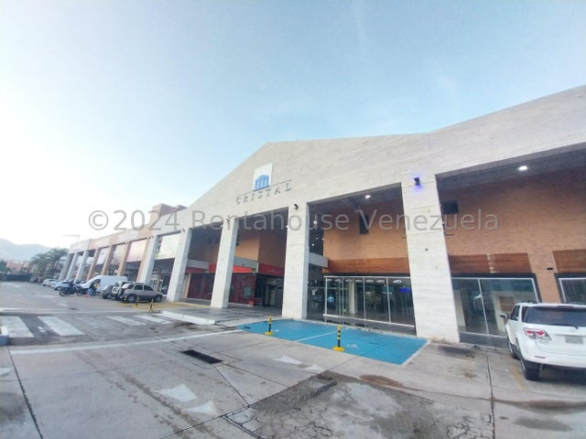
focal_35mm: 13
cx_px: 293
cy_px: 220
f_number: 2.2
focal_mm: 1.3
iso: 64
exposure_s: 1/100
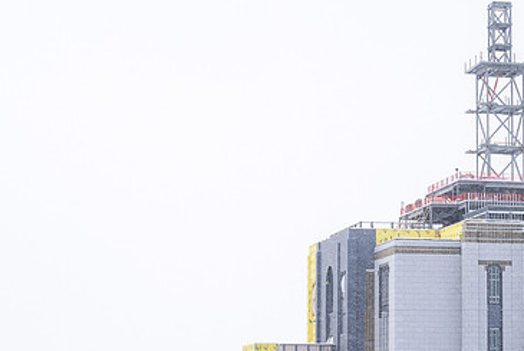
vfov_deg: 12.1
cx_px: 380
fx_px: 1646
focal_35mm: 113
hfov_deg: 18.0
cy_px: 224
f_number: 10
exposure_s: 1/250
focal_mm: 70
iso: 100
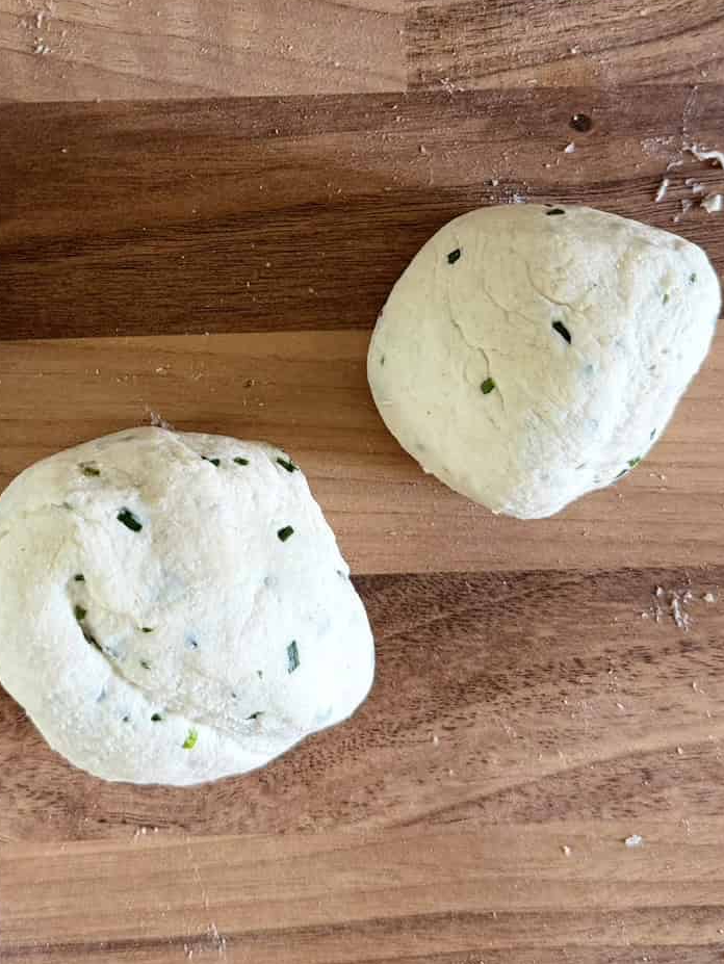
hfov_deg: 27.3
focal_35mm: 53
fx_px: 1477
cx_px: 217
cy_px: 236
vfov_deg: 35.3
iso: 250
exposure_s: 1/60
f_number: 1.8
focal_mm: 6.8
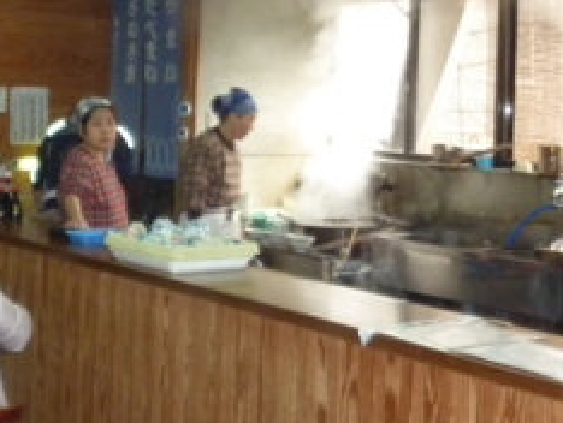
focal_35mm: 64
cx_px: 178
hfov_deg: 30.0
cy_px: 118
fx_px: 1042
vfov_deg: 22.8
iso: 320
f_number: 3.3
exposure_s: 1/30
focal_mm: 4.1
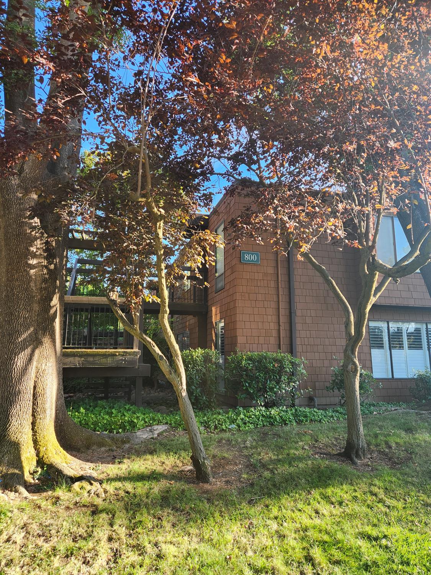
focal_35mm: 23
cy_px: 288
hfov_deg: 58.9
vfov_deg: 73.9
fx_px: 382
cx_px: 216
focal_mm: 5.4
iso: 25
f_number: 1.8
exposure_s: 1/180
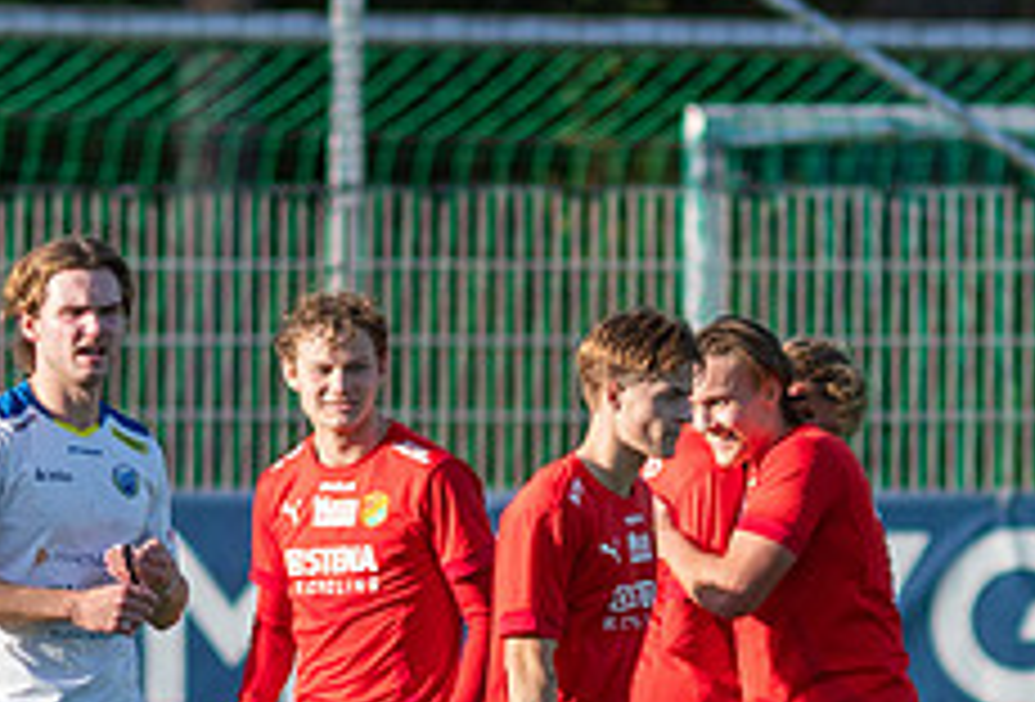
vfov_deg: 0.9
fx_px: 44105
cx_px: 433
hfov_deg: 1.3
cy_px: 740
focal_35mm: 1526
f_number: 3.2
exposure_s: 1/2000
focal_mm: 300
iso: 200
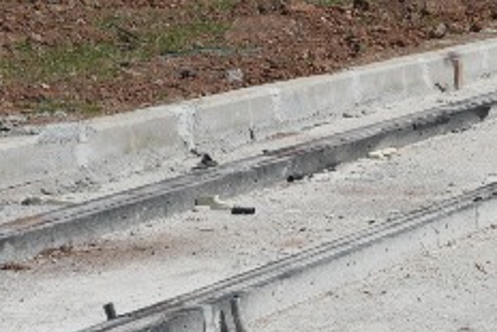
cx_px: 904
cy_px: 154
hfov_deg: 10.4
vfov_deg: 7.4
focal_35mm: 186
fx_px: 2569
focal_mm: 24
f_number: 10
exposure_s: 1/250
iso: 100
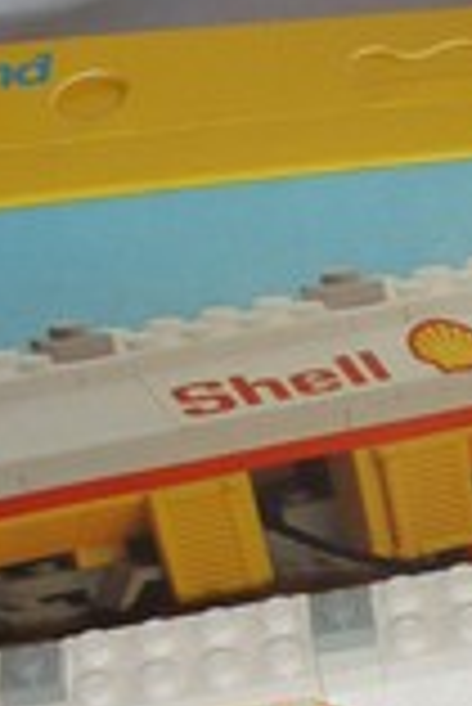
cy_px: 737
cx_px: 485
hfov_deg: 11.0
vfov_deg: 16.1
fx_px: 2433
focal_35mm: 124
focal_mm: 6.6
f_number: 3.5
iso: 100
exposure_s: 1/45
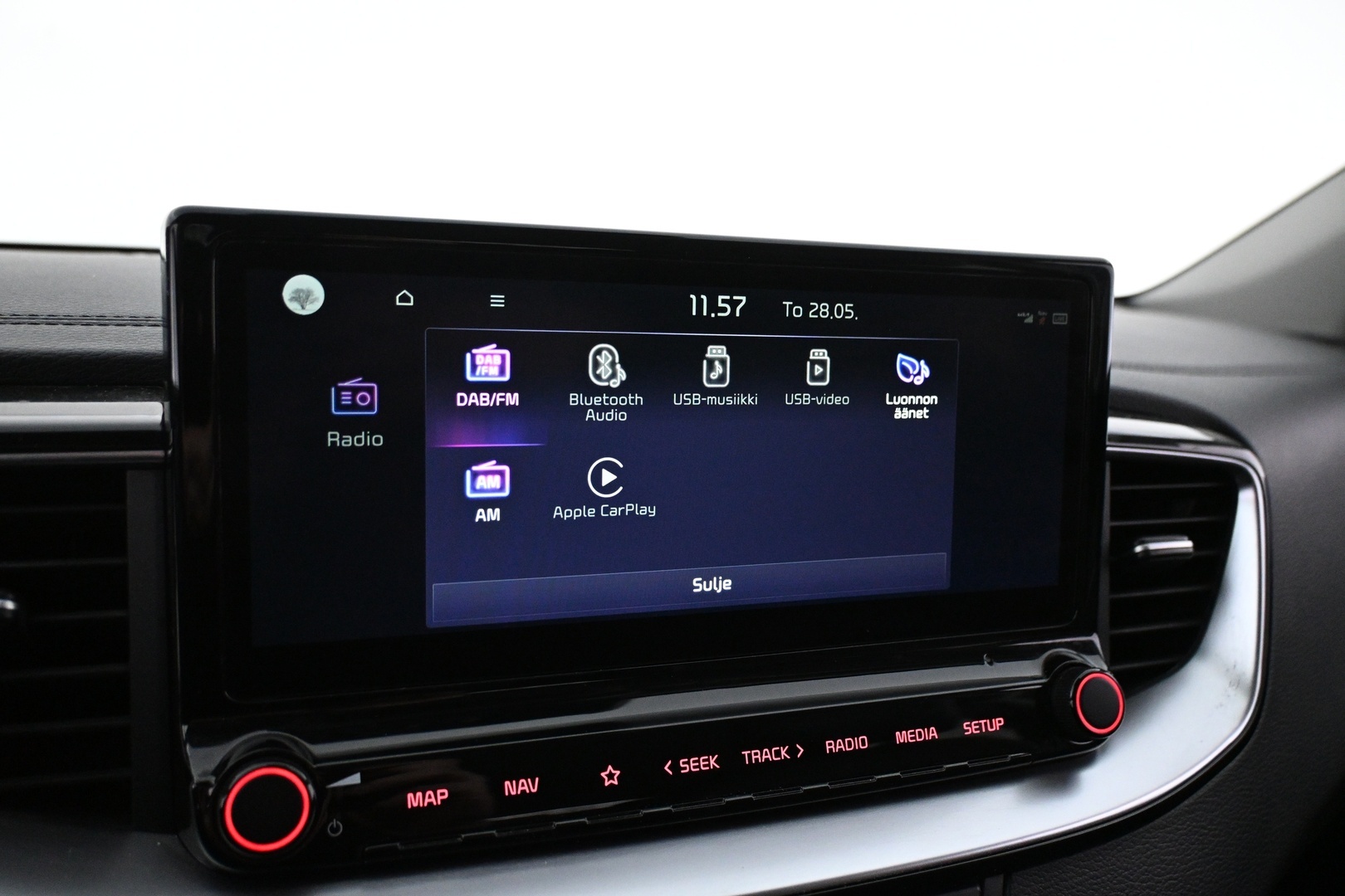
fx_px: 1121
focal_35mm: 30
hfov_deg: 61.9
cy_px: 448
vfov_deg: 43.6
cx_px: 672
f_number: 3.8
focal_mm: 20
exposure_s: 1/100
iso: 4000
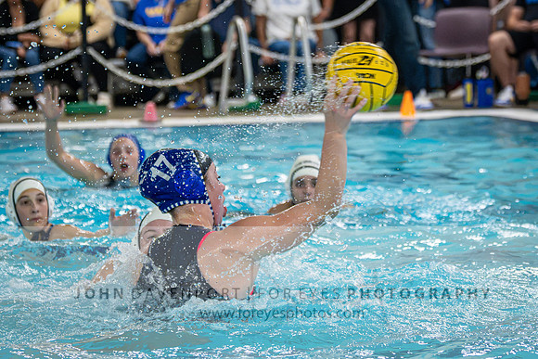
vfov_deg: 7.3
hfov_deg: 10.9
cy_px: 96
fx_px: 2821
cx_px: 321
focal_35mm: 189
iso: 9000
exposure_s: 1/1000
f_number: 4
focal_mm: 102
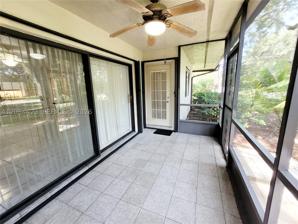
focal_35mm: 13
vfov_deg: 89.9
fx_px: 112
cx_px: 149
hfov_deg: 106.2
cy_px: 112
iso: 125
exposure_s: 1/60
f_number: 2.2
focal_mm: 1.74
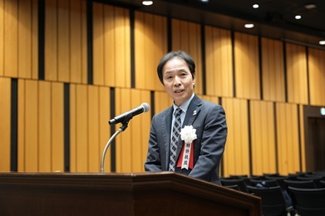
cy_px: 104
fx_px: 572
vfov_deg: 21.4
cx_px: 155
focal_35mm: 63
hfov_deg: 31.7
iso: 3200
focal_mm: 55.4
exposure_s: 1/250
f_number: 2.8
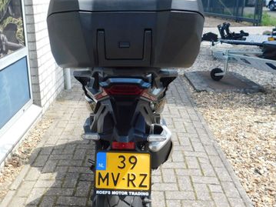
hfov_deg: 45.5
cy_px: 104
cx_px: 111
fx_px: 327
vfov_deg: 35.1
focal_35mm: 41
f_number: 3
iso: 125
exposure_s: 1/400
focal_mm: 4
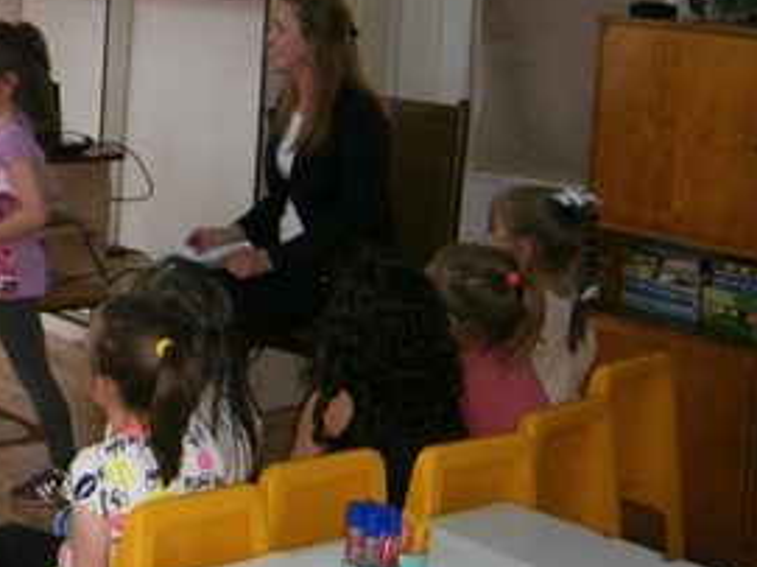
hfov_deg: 21.5
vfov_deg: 17.2
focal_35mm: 85
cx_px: -134
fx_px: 1858
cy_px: 89
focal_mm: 6.4
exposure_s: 1/40
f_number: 3.1
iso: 160
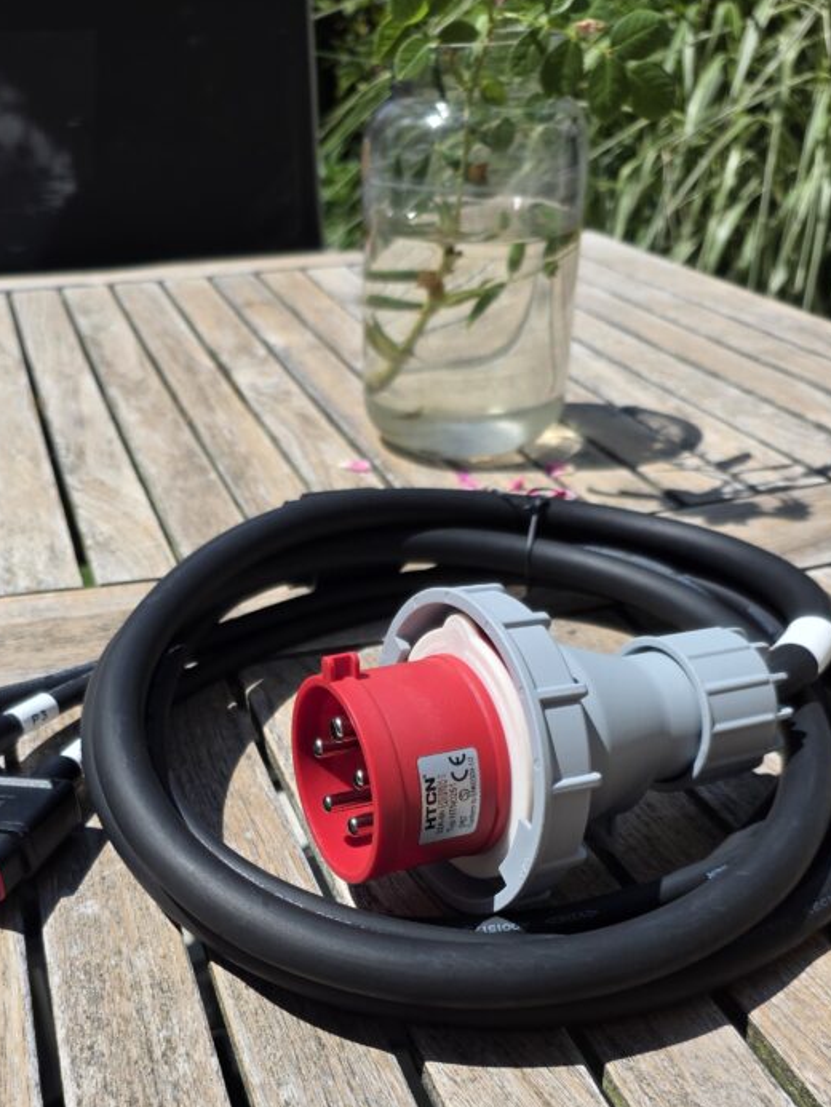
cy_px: 756
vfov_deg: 52.7
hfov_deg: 41.5
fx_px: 1088
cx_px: 315
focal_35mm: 34
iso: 80
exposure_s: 1/7626
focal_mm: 6.25
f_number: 1.7
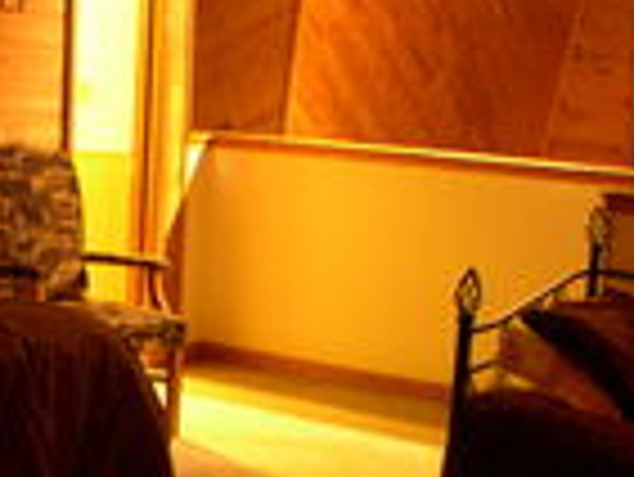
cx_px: 9
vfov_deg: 14.9
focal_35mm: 99
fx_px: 1815
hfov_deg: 19.3
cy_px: 346
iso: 400
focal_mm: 8
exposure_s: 1/1.9
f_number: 2.8
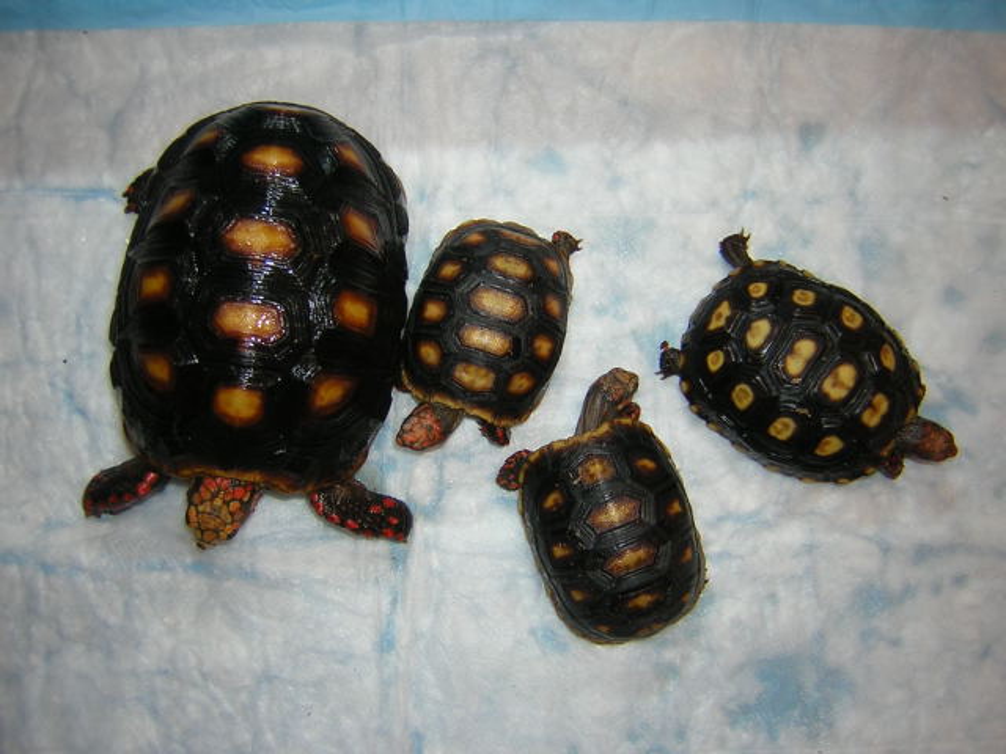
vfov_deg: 39.7
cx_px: 503
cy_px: 377
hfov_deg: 51.4
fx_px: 1046
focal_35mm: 36
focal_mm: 4.7
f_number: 2.6
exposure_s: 1/60.1
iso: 100
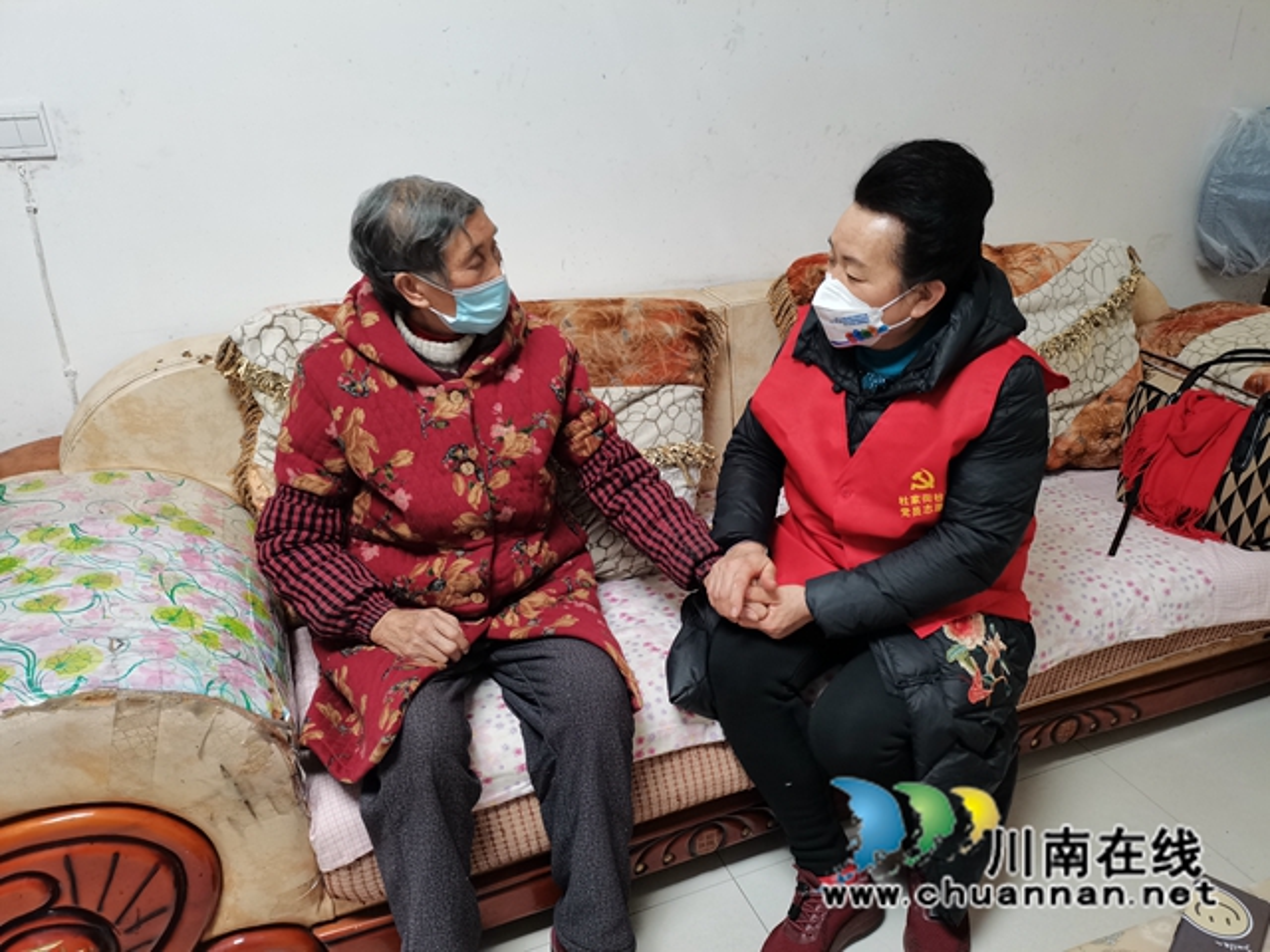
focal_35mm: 26
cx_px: 635
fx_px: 954
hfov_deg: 67.3
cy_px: 476
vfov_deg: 53.1
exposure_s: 1/33.3
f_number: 1.8
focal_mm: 5.58
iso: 500
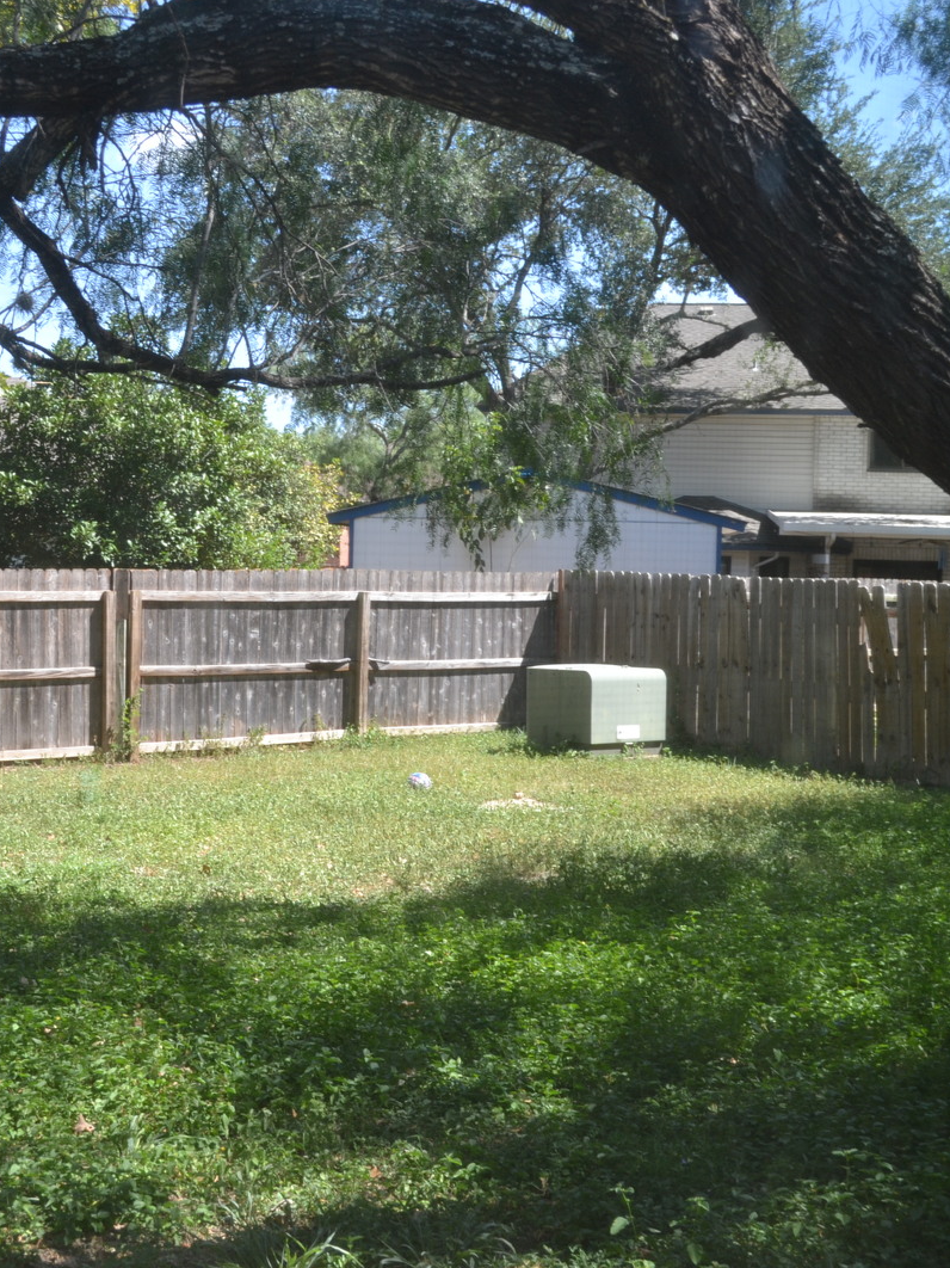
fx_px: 1611
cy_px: 633
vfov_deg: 43.0
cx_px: 400
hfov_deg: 32.8
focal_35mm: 44
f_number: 5.6
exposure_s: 1/125
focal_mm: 20
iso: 160
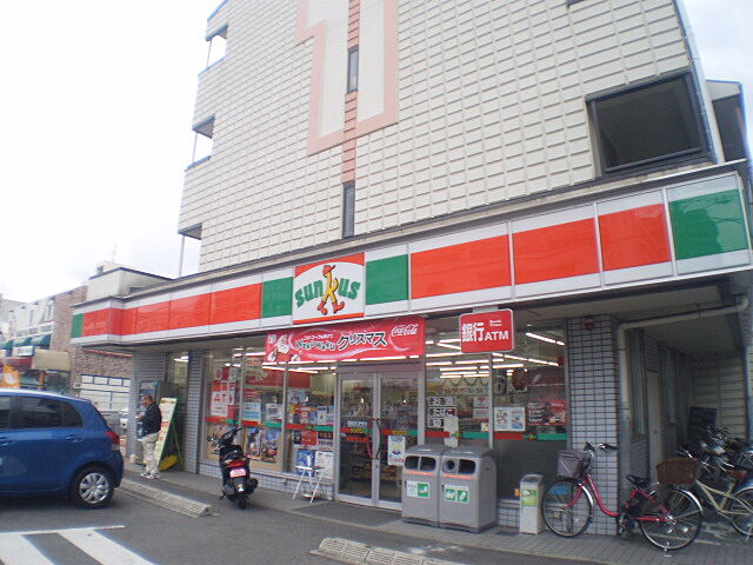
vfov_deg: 39.7
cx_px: 376
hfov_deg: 51.4
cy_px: 282
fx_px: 783
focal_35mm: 36
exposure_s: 1/250
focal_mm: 6.3
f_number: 3.1
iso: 125
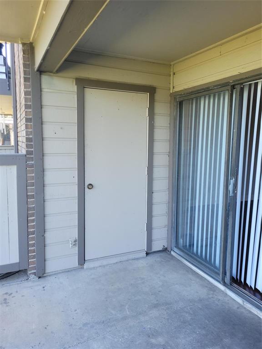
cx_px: 131
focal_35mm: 26
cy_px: 174
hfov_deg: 53.1
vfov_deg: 67.3
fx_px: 262
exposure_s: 1/120
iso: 64
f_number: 1.8
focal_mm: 5.4
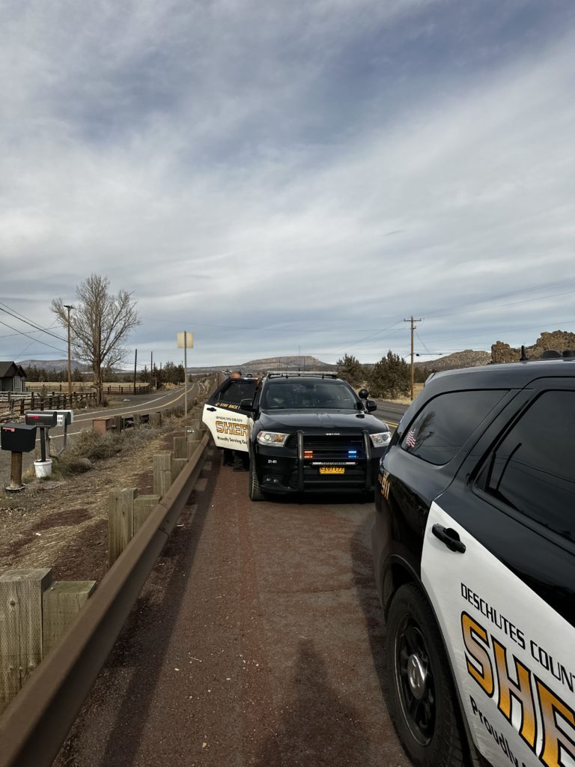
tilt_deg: -2.3
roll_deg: -1.0
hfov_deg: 56.8
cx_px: 288
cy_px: 384
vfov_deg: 71.6
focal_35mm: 24
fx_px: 532
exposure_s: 1/4545
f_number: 1.78
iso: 80
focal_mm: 6.86
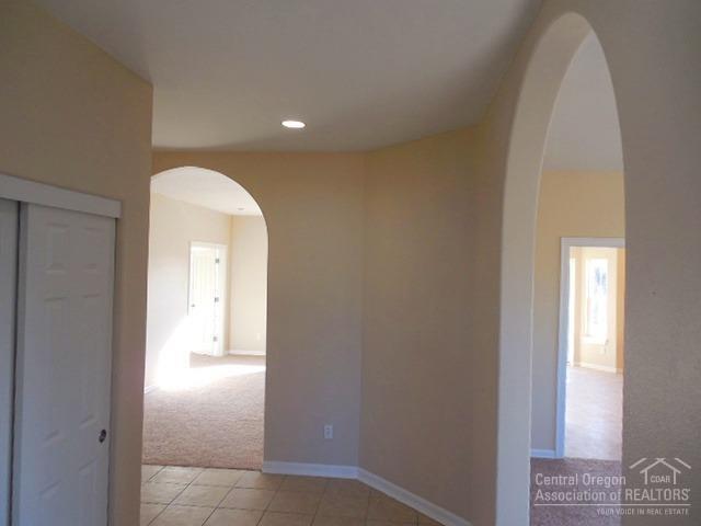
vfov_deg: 54.9
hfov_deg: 69.4
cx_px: 350
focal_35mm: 25
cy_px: 263
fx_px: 506
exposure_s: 1/50
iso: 125
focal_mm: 4.5
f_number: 3.3
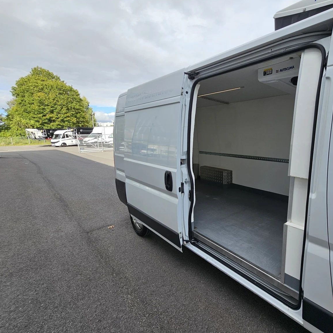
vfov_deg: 87.4
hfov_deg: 83.4
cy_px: 168
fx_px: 174
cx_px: 231
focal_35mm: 16
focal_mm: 2.2
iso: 50
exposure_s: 1/1050
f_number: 2.2
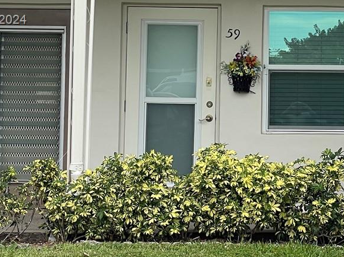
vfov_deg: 10.2
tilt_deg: +2.7
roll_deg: -0.4
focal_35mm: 144
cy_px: 21
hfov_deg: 13.6
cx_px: 312
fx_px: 1430
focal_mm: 6
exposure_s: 1/592
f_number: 2
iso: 25
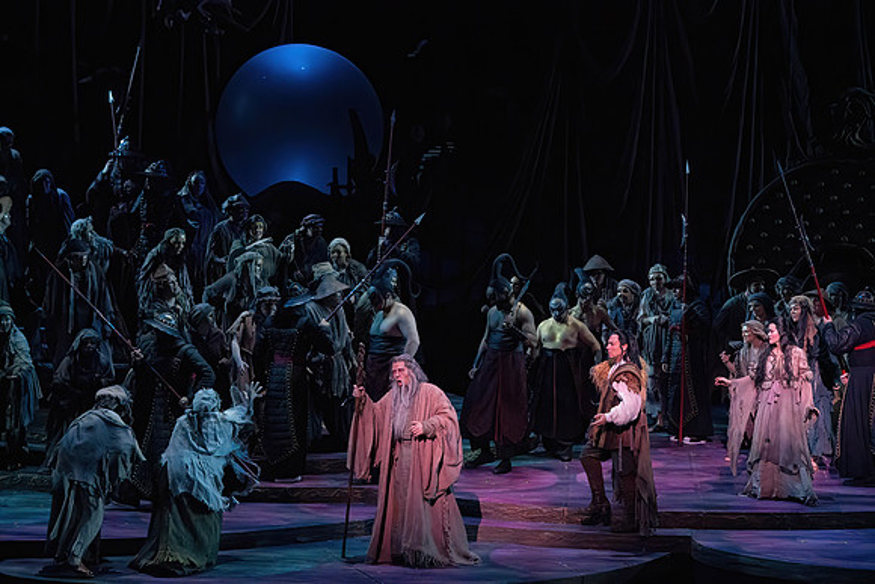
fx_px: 2674
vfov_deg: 12.5
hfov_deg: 18.6
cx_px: 438
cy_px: 292
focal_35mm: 110
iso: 20000
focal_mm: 110
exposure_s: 1/320
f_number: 10
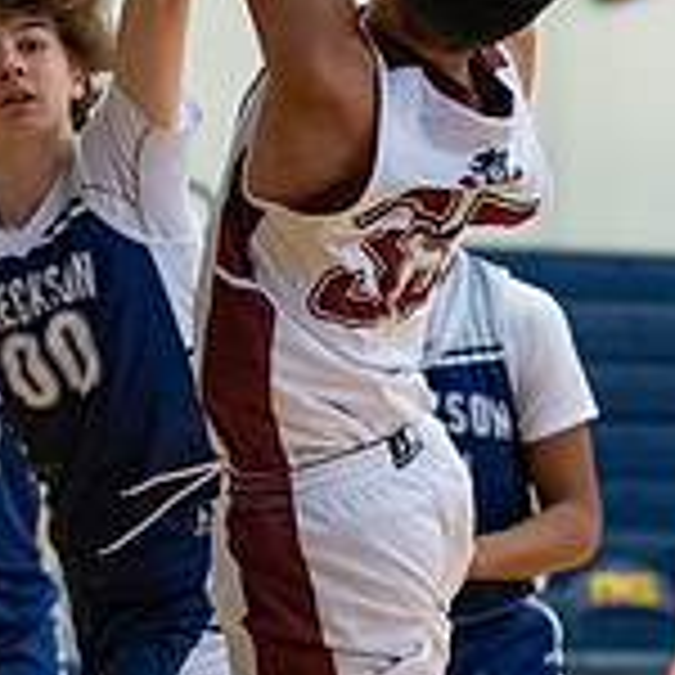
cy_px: 398
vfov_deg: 7.6
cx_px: 585
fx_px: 5074
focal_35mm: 230
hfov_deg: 7.6
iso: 5000
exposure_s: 1/1000
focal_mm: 70
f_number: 2.8
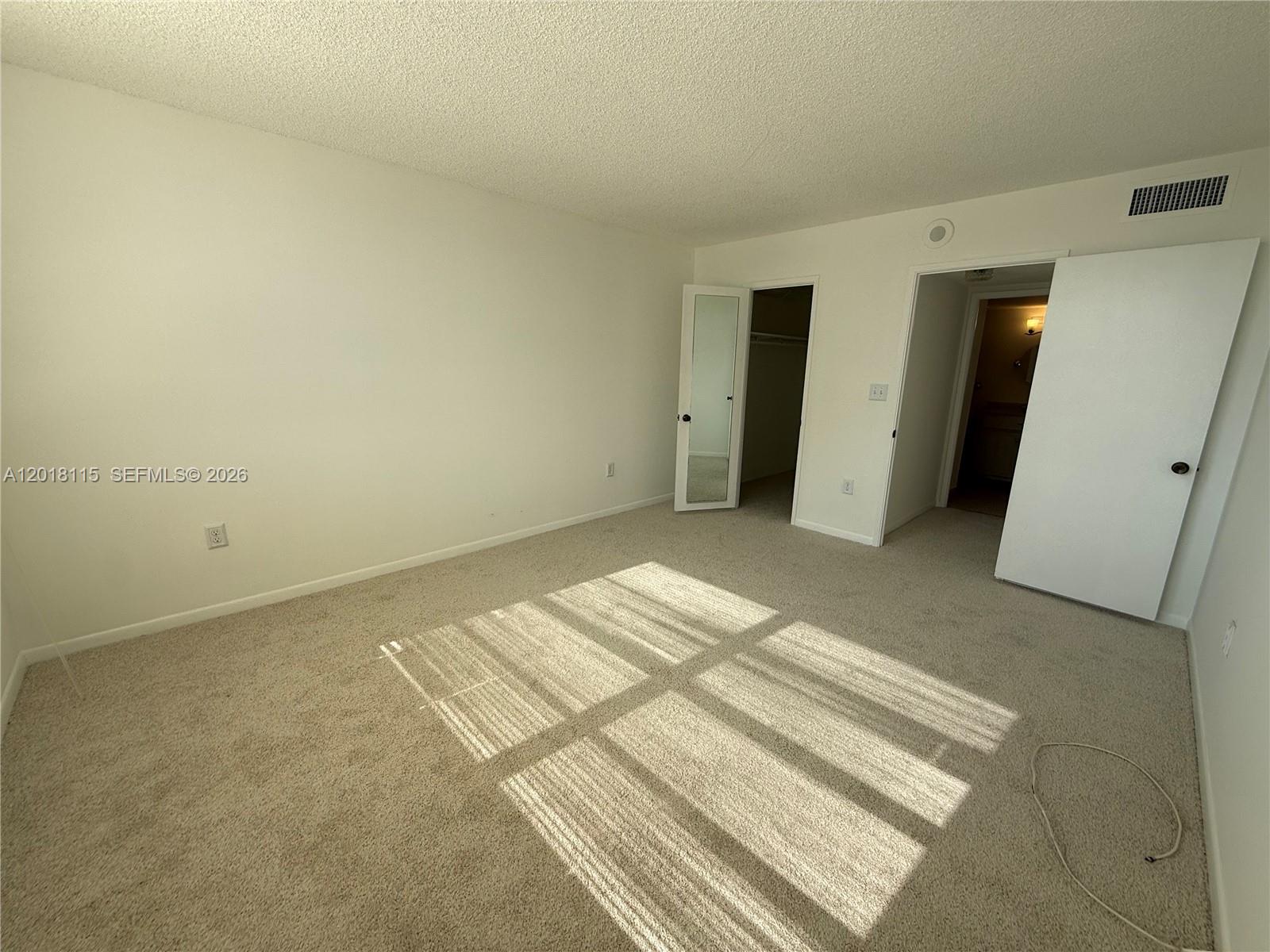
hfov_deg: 102.1
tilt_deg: -11.2
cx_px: 635
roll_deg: -0.5
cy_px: 476
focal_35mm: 14
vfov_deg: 85.7
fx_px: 514
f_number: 2.2
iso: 50
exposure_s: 1/535
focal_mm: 2.22
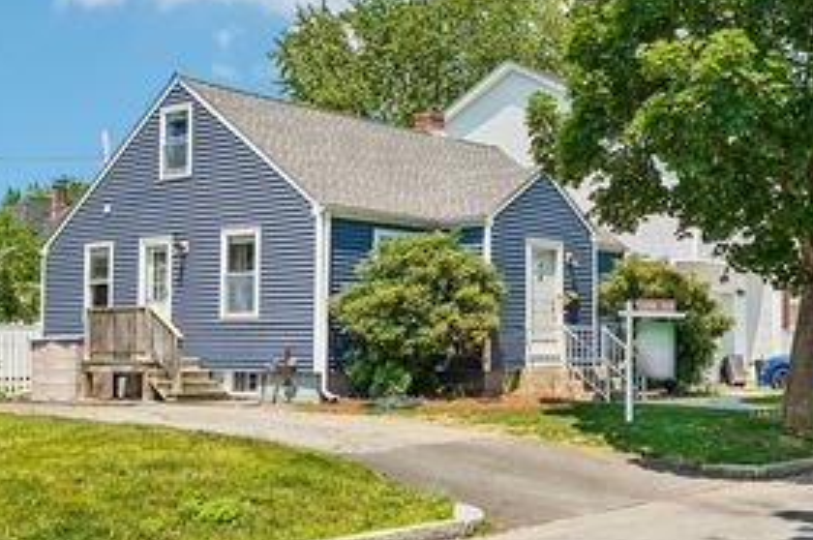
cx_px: 613
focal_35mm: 50
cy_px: 303
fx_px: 1128
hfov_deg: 38.6
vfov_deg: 26.9
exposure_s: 1/160
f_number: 8
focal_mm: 28
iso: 100
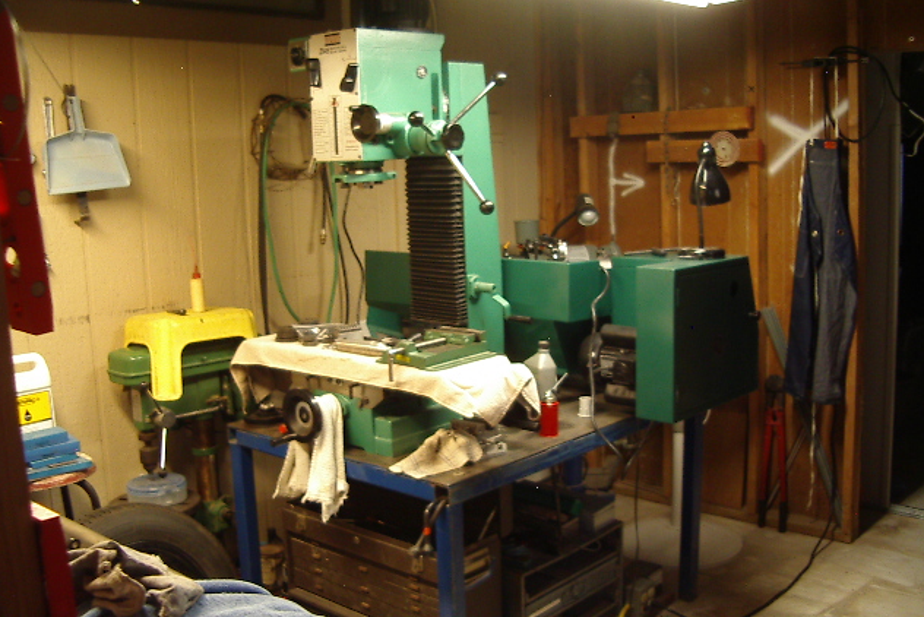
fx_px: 1027
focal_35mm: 40
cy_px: 313
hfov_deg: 48.4
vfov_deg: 33.4
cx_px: 461
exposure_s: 1/13
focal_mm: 5.8
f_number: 2.6
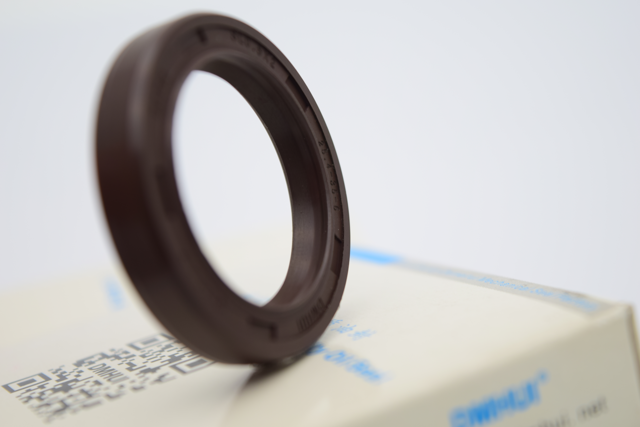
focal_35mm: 82
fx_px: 1467
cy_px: 214
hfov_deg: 24.6
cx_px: 320
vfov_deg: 16.6
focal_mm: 55
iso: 100
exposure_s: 1/10
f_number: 5.6
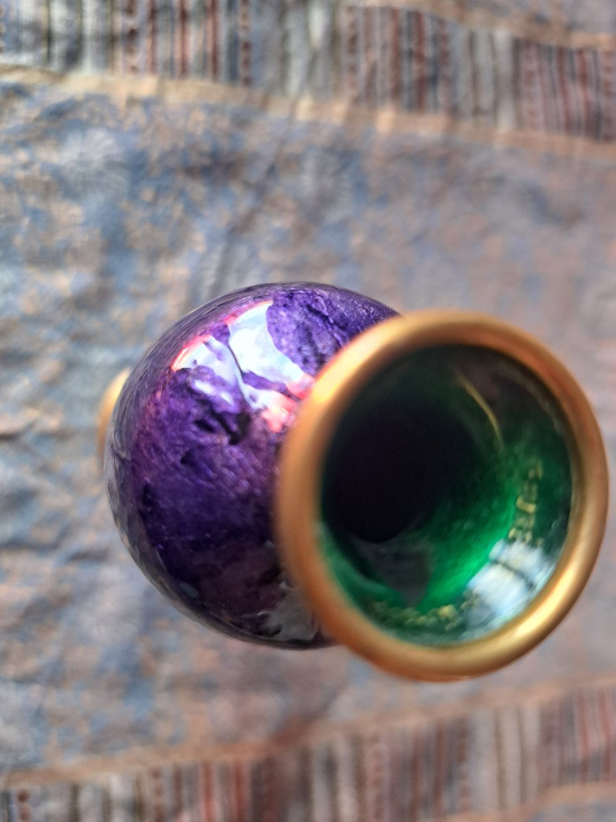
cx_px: 308
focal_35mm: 24
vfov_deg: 71.6
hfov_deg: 56.8
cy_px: 411
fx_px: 569
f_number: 1.8
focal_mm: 5.23
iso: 250
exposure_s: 1/50
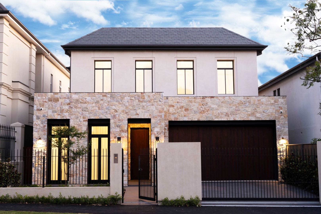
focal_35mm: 44
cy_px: 107
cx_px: 160
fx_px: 392
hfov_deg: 44.5
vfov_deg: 30.5
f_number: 8
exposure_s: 1/3
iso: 400
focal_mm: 44
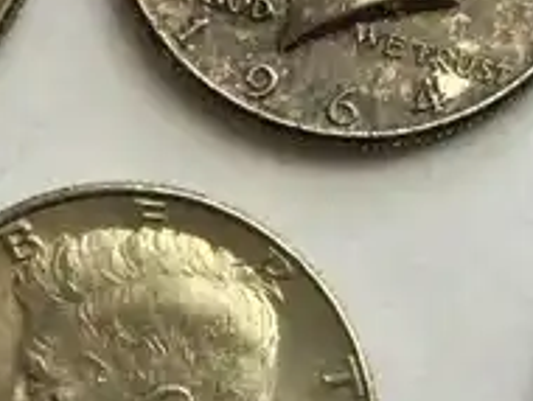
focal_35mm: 183
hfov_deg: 10.8
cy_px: 656
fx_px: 2821
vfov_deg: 7.9
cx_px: 168
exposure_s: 1/30
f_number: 2.2
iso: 32
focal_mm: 4.15
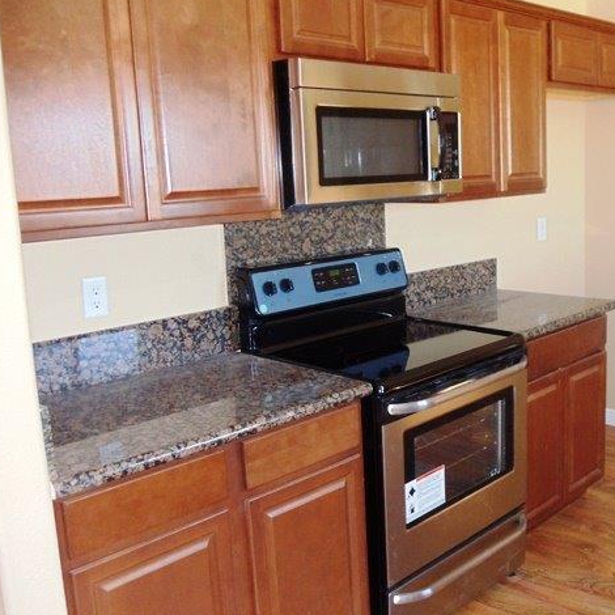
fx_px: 1065
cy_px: 305
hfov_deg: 32.0
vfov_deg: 32.2
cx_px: 400
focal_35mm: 53
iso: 400
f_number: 3.5
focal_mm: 6
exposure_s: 1/30
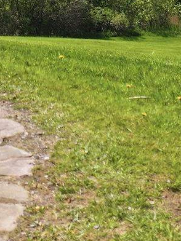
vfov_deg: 13.7
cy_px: -158
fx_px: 920
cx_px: -116
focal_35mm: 132
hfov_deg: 10.7
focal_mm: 12.3
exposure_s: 1/3200
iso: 150
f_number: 2.8
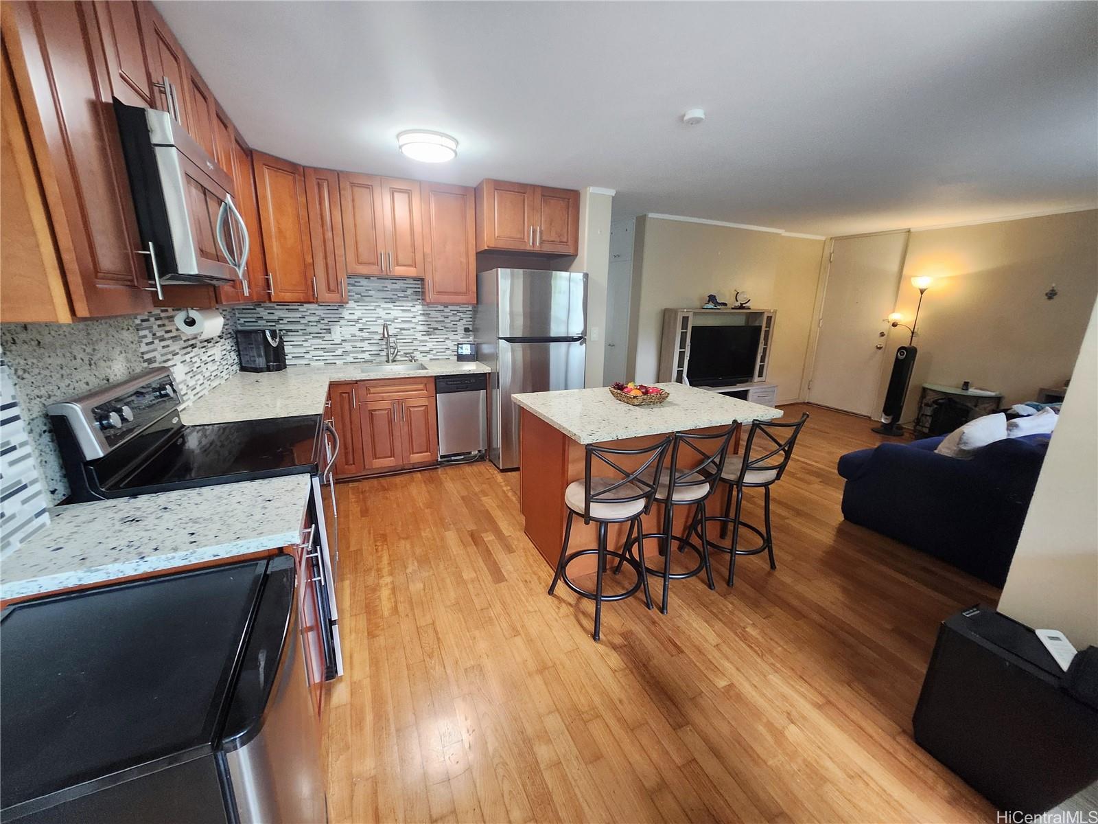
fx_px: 412
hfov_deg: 106.2
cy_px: 412
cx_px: 549
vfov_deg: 89.9
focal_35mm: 13
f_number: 2.2
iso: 400
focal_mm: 1.74
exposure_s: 1/30
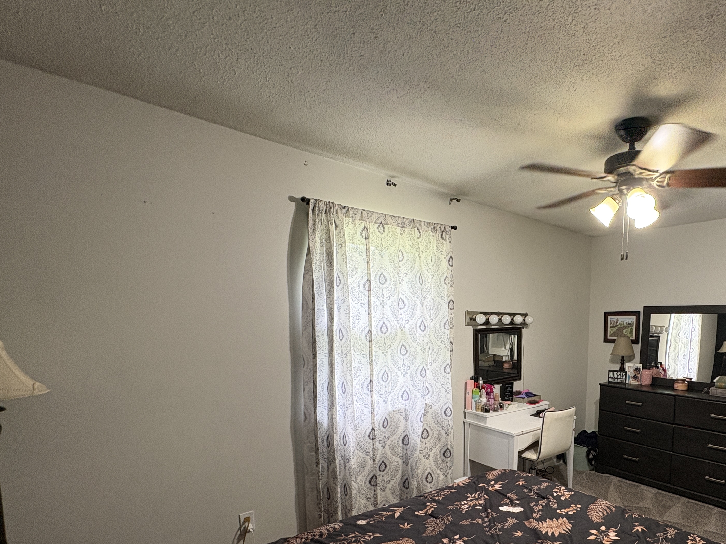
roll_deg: -1.2
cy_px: 372
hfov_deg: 78.5
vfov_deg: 63.9
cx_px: 495
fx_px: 419
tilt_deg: -6.7
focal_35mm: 20
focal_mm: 2.22
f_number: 2.2
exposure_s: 1/60
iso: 160
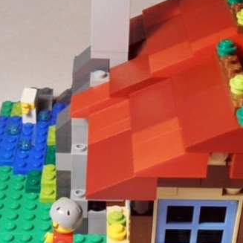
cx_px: 120
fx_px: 715
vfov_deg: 19.3
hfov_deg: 19.3
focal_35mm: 90
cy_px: 145
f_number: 3.9
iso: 125
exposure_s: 1/30
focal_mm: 6.61
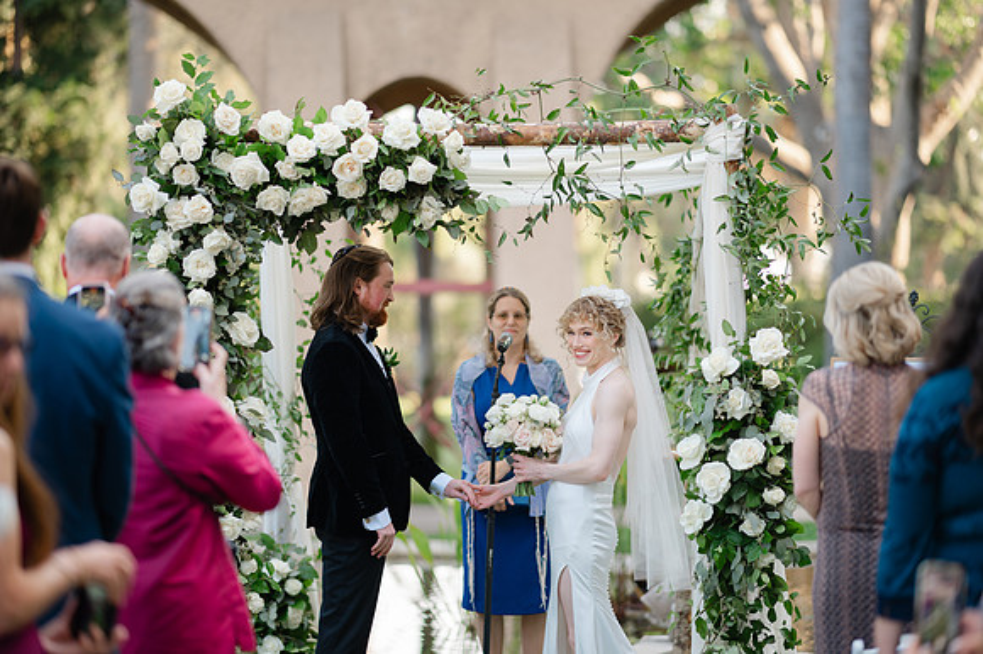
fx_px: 2865
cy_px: 327
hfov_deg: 19.5
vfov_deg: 13.0
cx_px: 492
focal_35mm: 105
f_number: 1.4
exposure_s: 1/640
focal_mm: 105
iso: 100
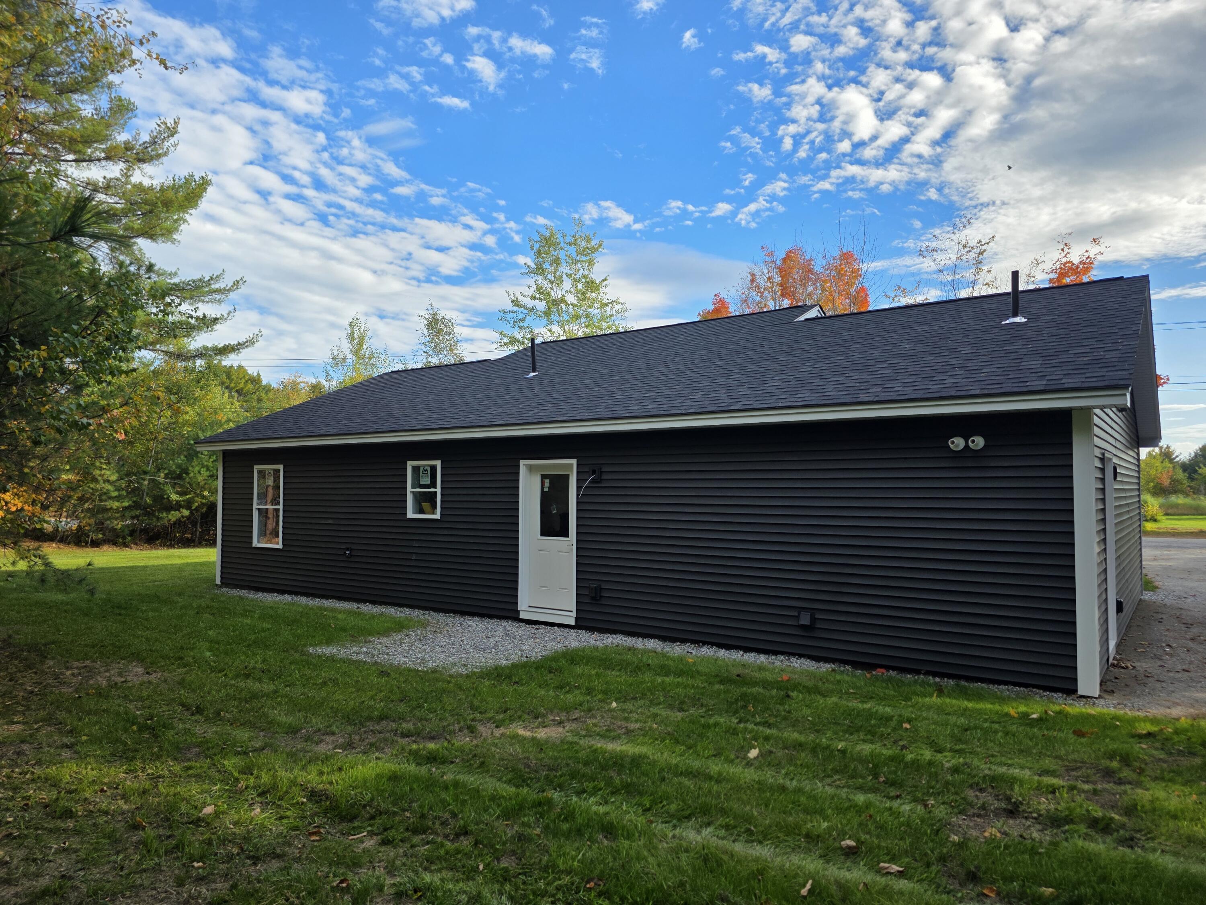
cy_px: 452
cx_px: 603
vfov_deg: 58.9
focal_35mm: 23
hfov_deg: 73.9
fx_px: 801
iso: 80
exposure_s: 1/2456
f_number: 1.7
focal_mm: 6.3
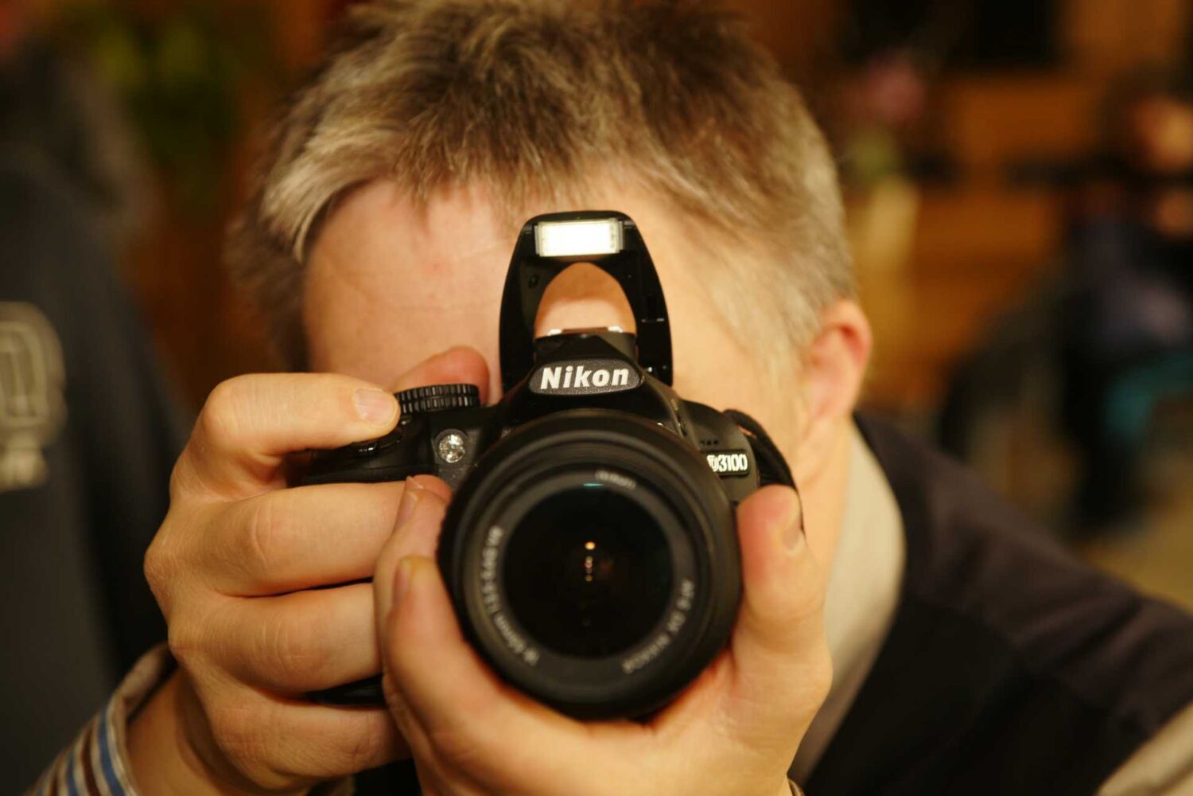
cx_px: 596
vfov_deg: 19.5
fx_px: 2320
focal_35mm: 70
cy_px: 398
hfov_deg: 28.8
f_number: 5.6
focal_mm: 70
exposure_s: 1/60
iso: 400
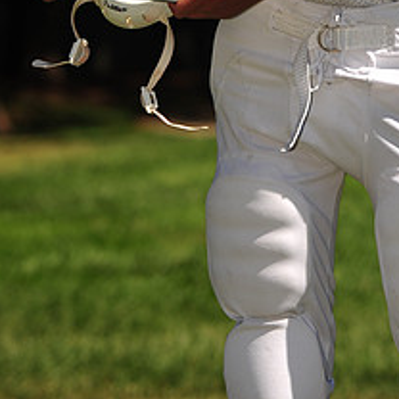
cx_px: 320
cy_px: -115
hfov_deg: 6.4
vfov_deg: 6.3
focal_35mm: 275
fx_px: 3586
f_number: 5
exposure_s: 1/1000
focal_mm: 116
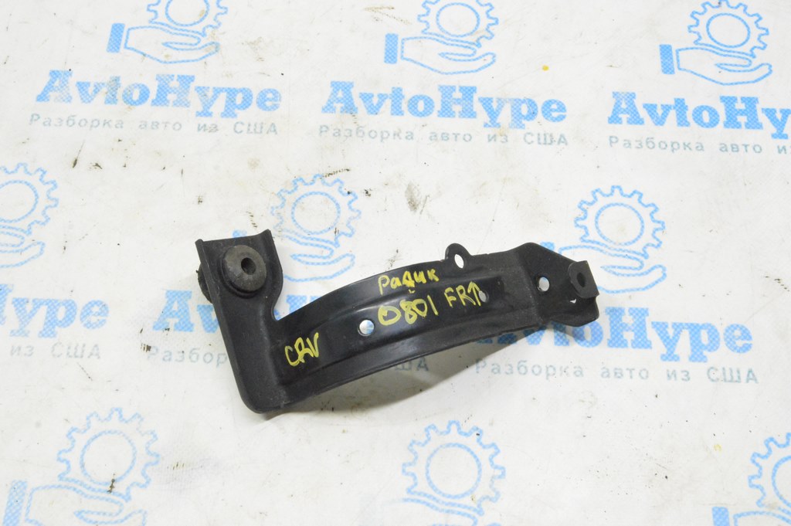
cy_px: 263
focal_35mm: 39
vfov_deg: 34.2
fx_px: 856
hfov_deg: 49.6
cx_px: 396
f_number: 20
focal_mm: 26
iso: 6400
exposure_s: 1/15
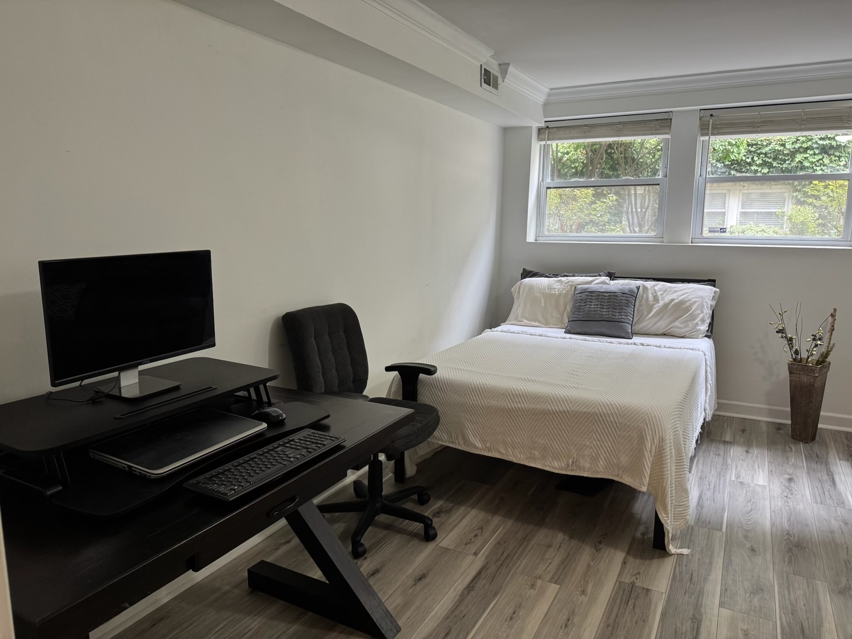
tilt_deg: -9.8
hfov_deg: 71.6
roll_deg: -0.9
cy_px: 320
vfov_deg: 56.8
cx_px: 426
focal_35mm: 24
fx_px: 591
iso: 160
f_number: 1.78
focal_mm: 6.76
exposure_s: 1/60
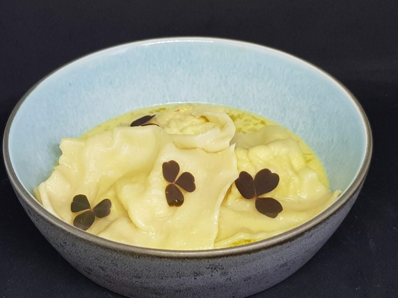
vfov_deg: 53.1
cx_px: 199
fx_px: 299
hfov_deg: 67.3
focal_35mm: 26
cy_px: 149
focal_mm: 4.2
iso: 100
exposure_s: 1/50
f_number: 1.7
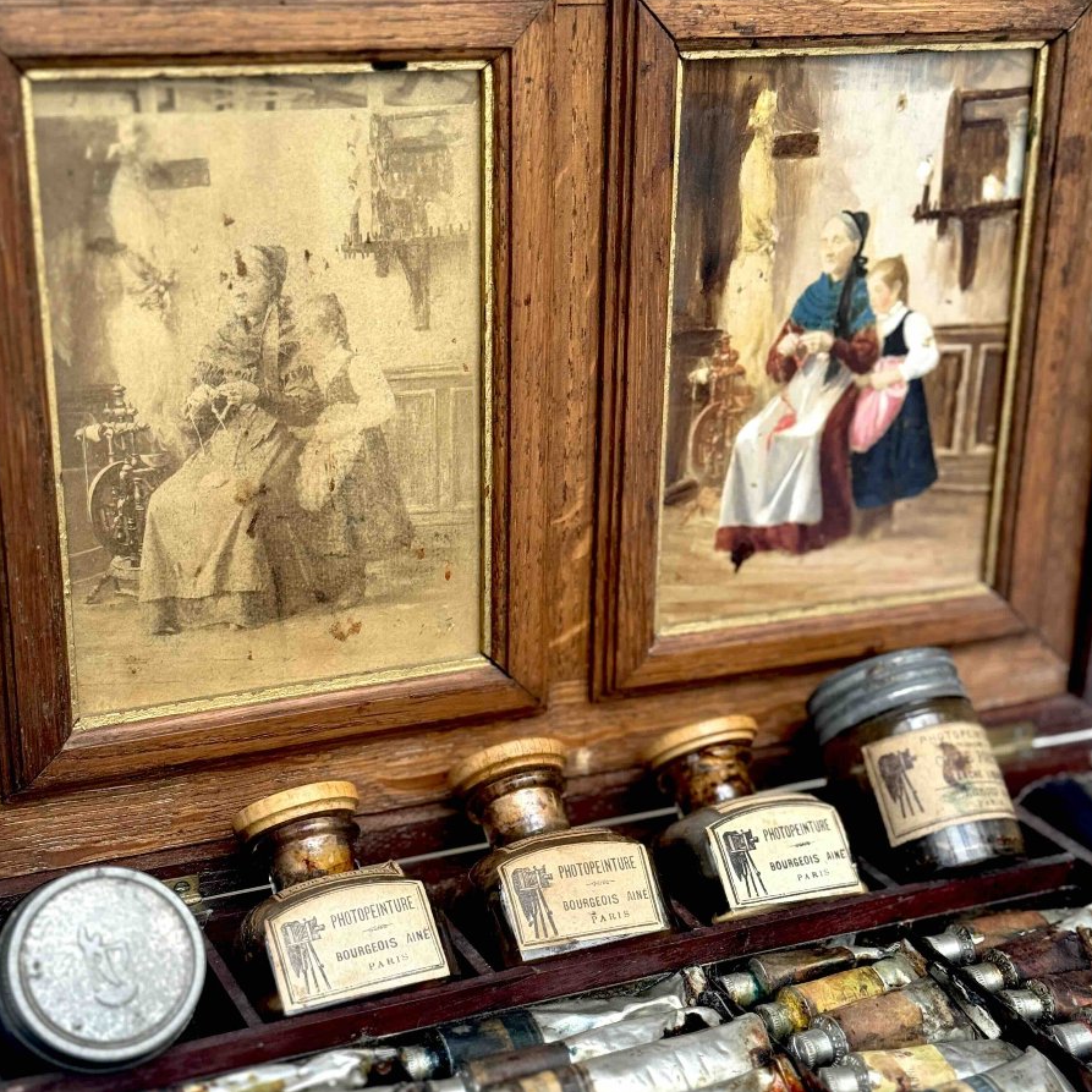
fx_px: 2034
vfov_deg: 29.9
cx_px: 545
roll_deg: +0.0
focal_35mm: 57
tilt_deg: -24.3
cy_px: 687
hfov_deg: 30.0
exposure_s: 1/50
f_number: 1.78
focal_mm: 6.76
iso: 160
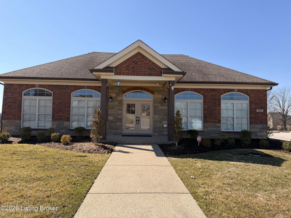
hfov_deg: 71.6
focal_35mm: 24
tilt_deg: +3.5
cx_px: 146
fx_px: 202
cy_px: 109
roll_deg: -0.5
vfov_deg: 56.8
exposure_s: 1/3425
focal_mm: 6.76
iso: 80
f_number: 1.78
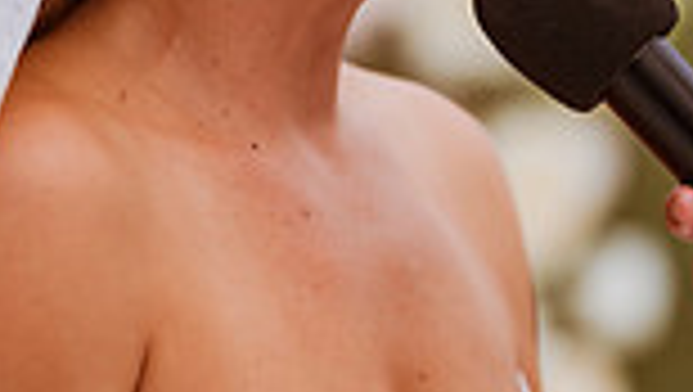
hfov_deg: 5.2
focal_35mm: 412
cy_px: 180
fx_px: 7579
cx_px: 439
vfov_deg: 3.0
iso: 800
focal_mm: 135
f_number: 1.8
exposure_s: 1/1250
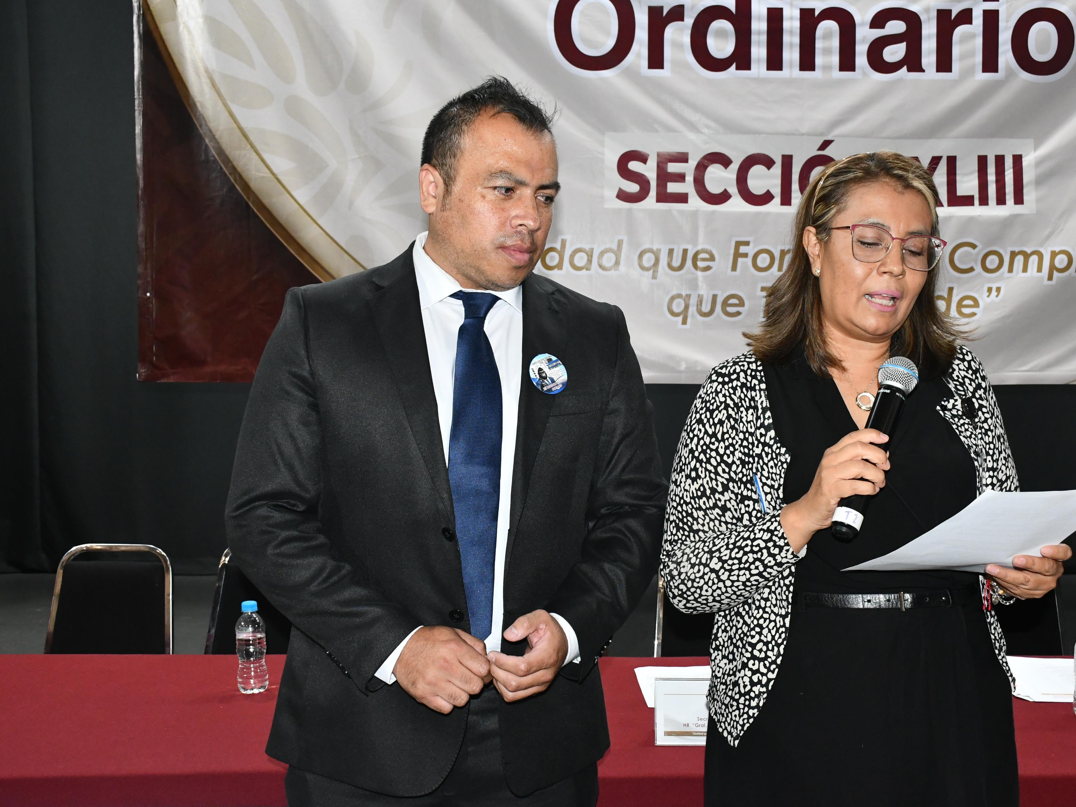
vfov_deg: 39.7
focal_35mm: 36
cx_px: 607
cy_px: 401
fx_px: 1119
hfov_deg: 51.2
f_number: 6.3
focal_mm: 22
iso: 2000
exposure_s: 1/50
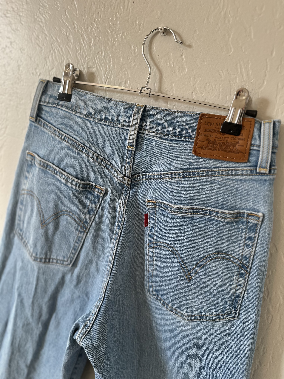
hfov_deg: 56.8
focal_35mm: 24
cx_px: 142
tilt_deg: -13.3
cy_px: 190
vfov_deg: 71.6
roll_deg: -11.9
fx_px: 263
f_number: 1.78
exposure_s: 1/120
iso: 100
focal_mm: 6.86
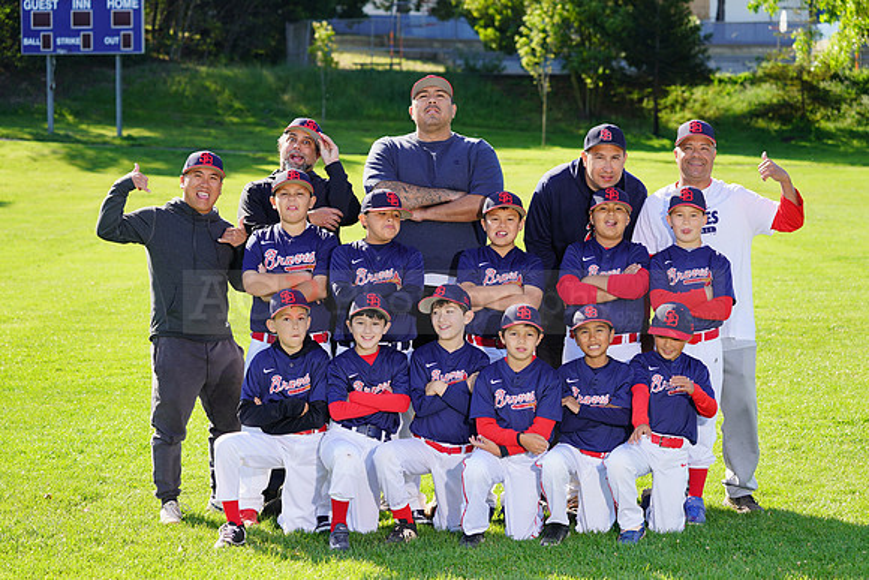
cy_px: 290
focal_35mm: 100
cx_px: 434
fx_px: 2414
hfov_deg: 20.4
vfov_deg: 13.7
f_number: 5.6
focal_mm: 100
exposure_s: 1/250
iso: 100
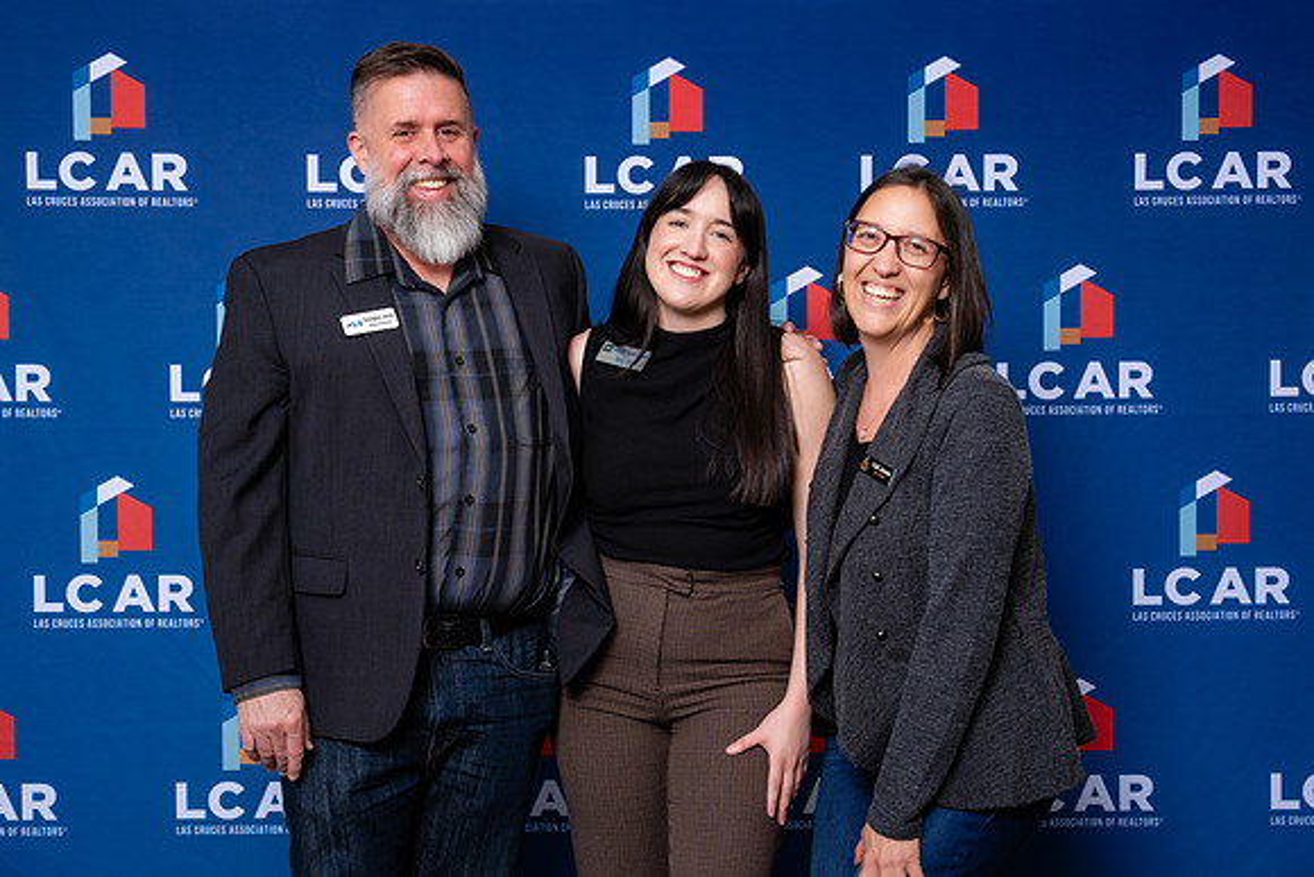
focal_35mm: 59
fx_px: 2150
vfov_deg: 23.0
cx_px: 625
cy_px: 457
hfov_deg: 34.0
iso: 500
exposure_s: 1/200
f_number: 5.6
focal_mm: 55
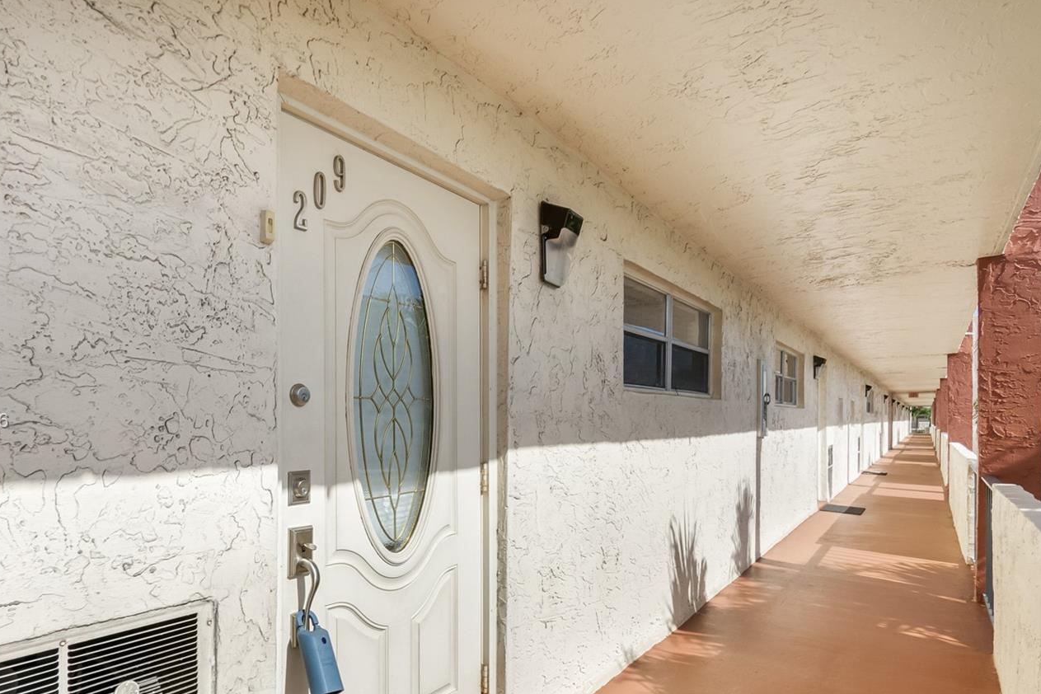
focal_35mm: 19
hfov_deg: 85.7
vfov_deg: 63.9
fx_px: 549
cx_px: 411
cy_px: 422
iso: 500
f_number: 8
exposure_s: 1/2500
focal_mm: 10
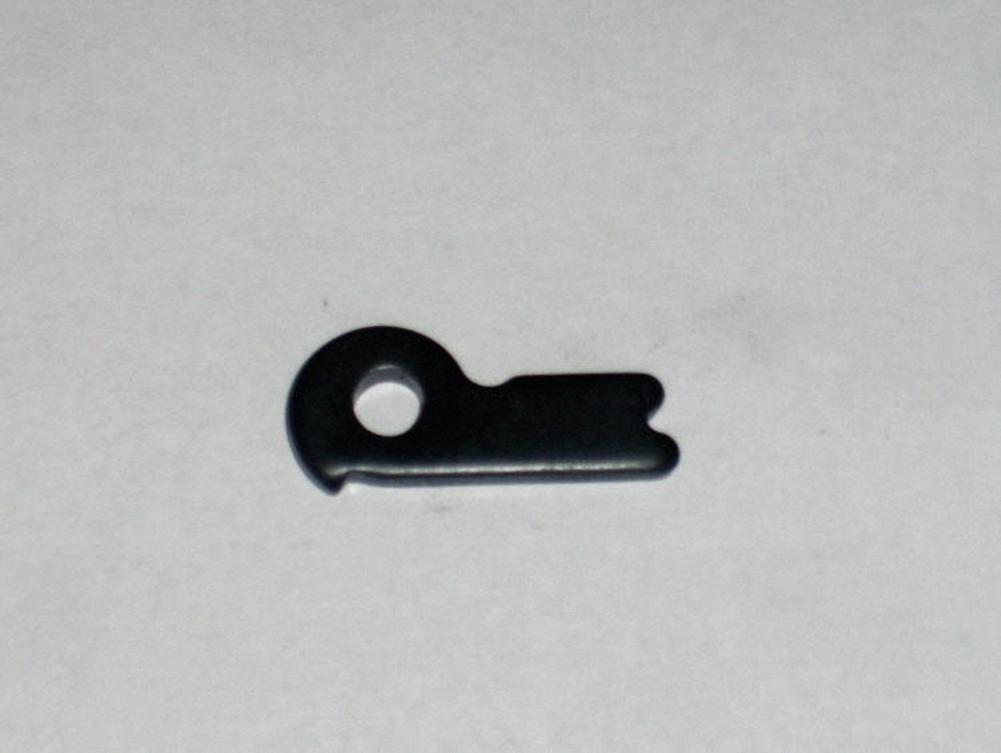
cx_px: 500
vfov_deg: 14.1
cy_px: 376
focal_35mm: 105
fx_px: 3039
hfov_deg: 18.7
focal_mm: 22.5
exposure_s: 1/125
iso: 100
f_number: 5
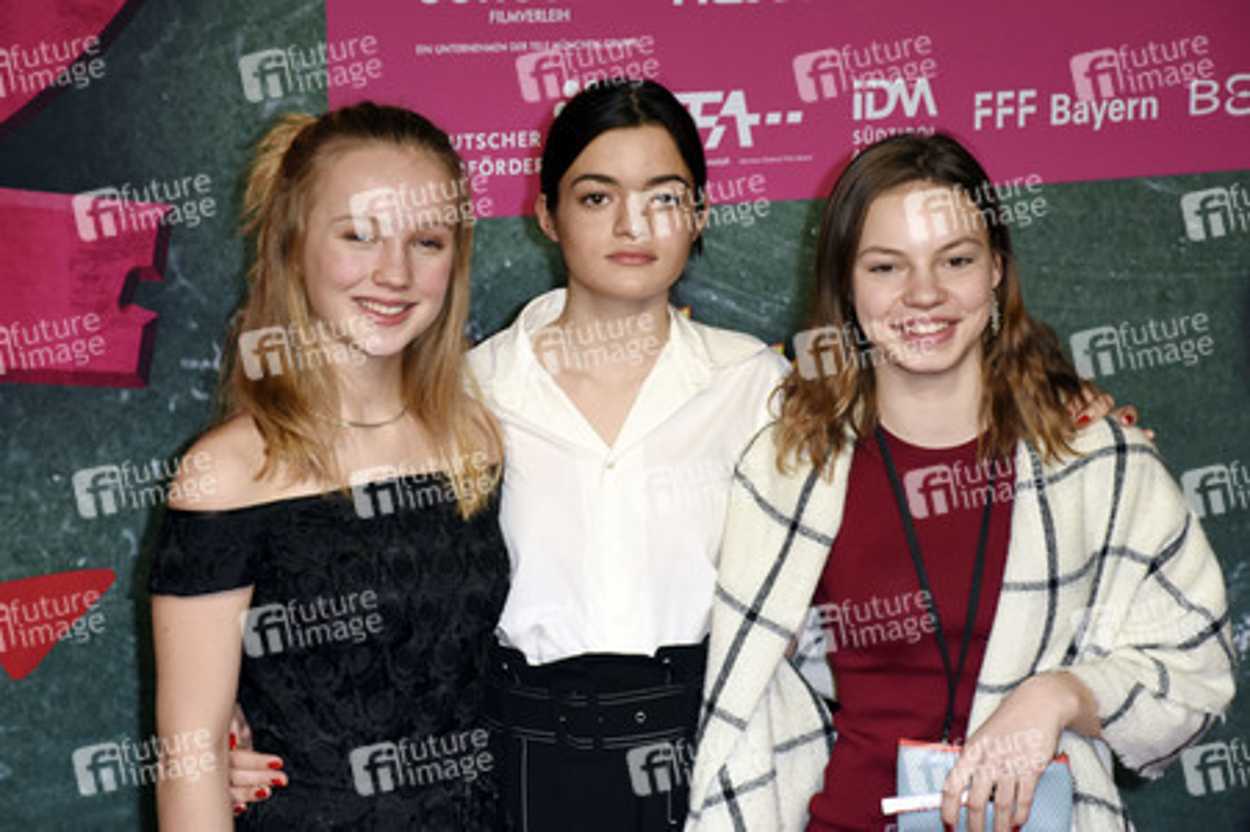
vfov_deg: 11.4
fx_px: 4164
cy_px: 416
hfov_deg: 17.1
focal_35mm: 120
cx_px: 625
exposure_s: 1/160
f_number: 6.3
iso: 640
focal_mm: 80
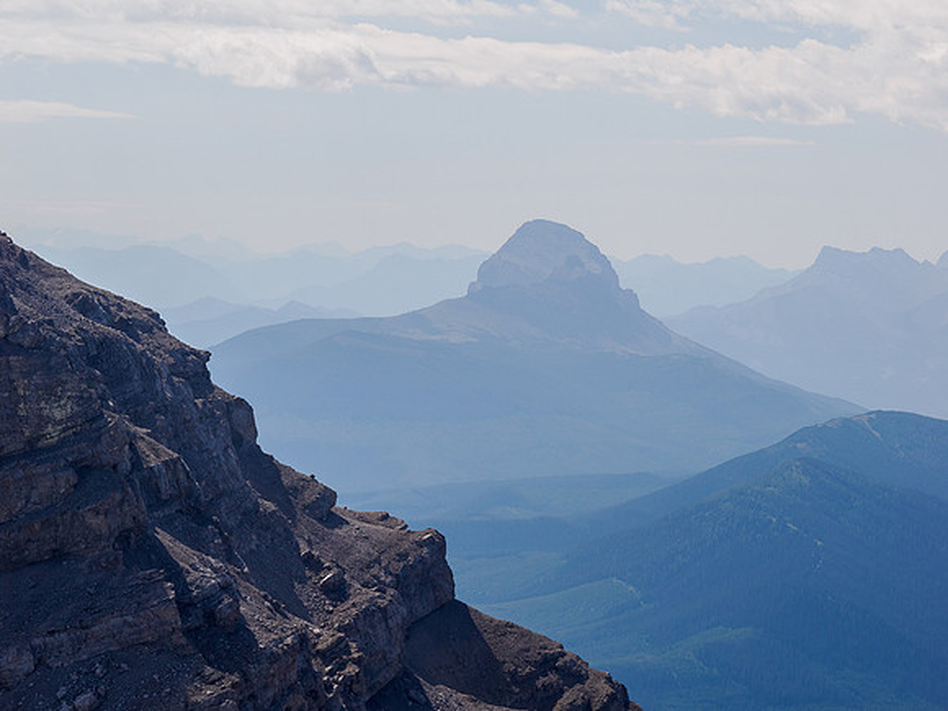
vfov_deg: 8.7
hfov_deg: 11.6
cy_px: 356
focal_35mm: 170
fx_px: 4656
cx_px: 474
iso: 200
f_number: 8
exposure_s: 1/200
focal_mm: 85
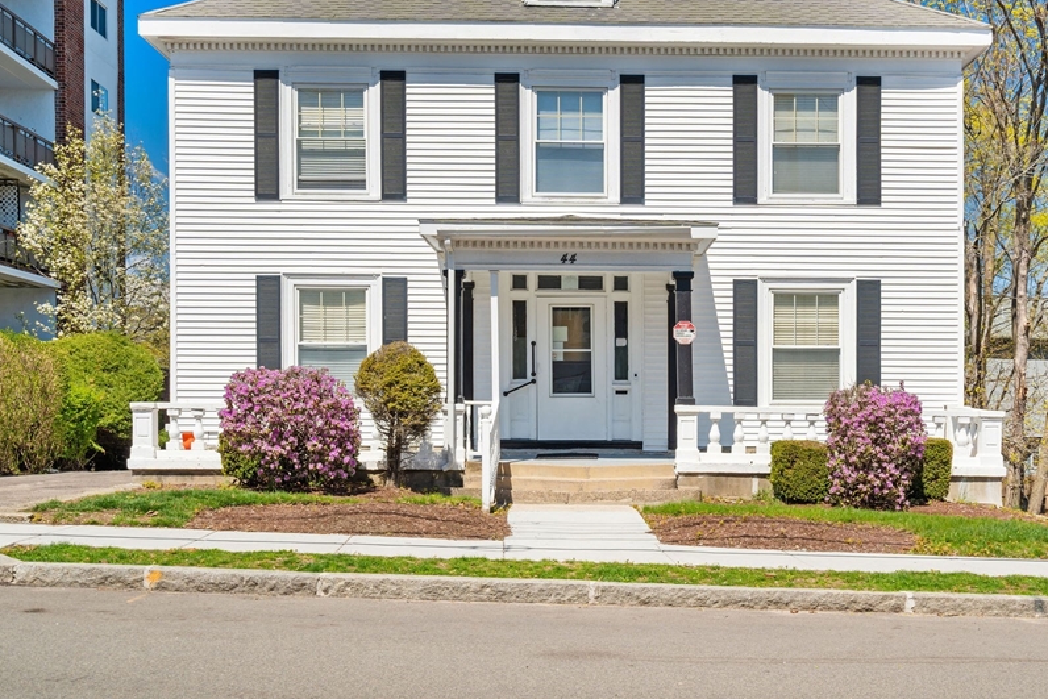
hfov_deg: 43.4
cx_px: 621
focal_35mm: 45
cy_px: 252
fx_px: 1310
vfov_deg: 29.7
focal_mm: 35
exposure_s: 1/50
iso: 100
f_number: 9
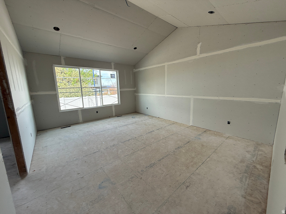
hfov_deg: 102.1
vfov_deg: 85.7
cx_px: 143
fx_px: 116
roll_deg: +1.8
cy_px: 107
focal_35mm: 14
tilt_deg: -9.9
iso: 64
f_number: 2.2
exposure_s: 1/173
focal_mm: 2.22
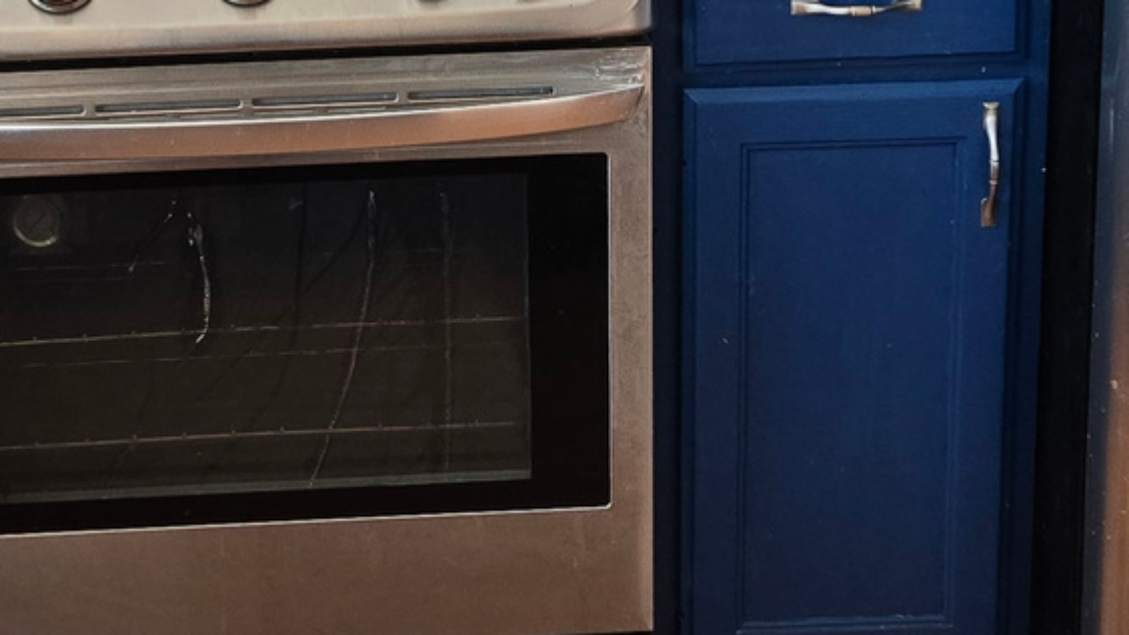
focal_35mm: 91
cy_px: -104
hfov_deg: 23.2
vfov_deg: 13.0
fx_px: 2724
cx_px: 316
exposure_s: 1/180
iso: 125
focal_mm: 5.4
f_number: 1.8
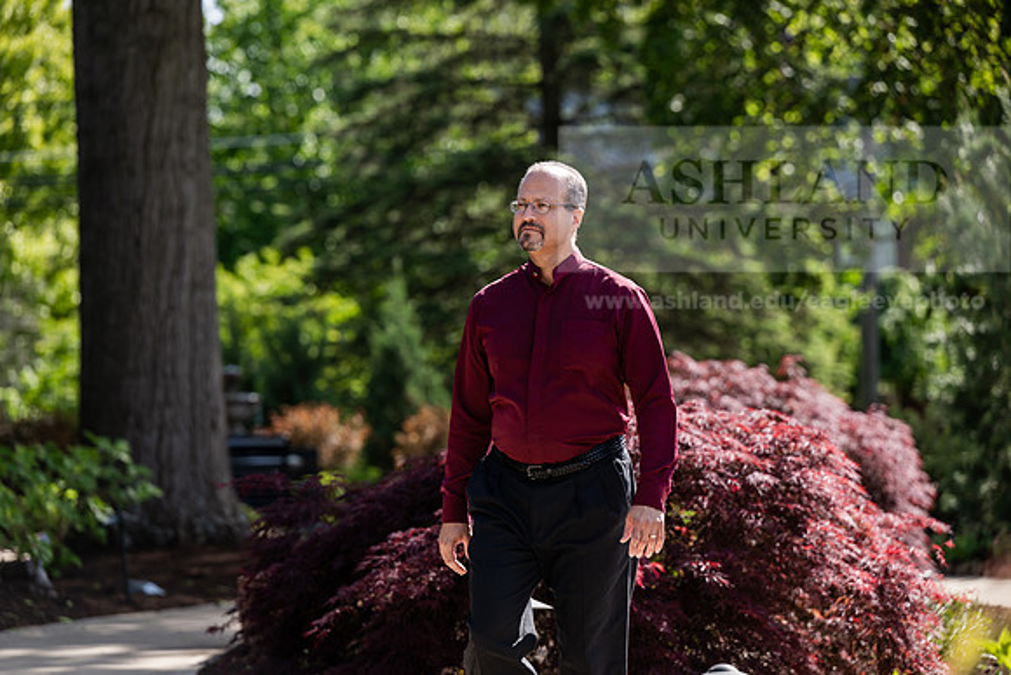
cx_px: 506
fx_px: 3792
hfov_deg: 15.2
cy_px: 338
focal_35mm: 135
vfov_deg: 10.2
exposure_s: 1/320
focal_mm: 135
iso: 80
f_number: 3.5
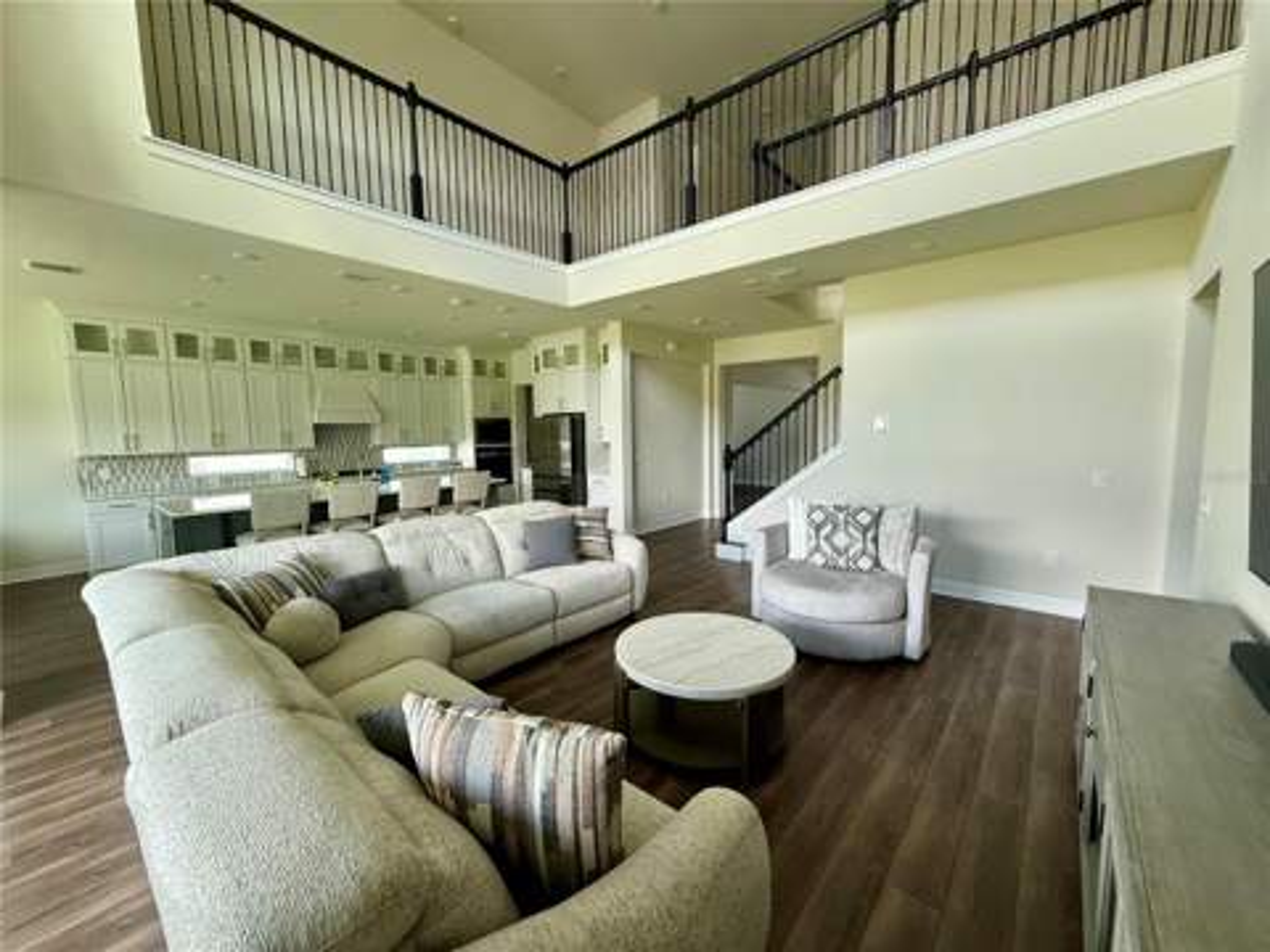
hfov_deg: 102.1
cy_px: 476
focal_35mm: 14
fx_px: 514
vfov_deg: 85.7
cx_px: 635
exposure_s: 1/99
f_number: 2.2
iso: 160
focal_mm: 2.22
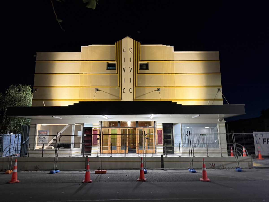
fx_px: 187
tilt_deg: +9.4
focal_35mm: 24
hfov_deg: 71.6
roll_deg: -0.1
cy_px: 101
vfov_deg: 56.8
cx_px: 134
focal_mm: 6.76
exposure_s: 1/50
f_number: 1.78
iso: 400
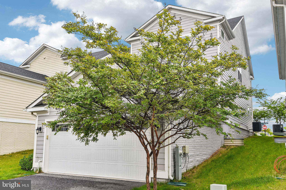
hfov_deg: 61.9
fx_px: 238
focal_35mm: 30
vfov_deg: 43.6
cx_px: 143
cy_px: 95
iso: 400
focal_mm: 30
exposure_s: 1/400
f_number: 8
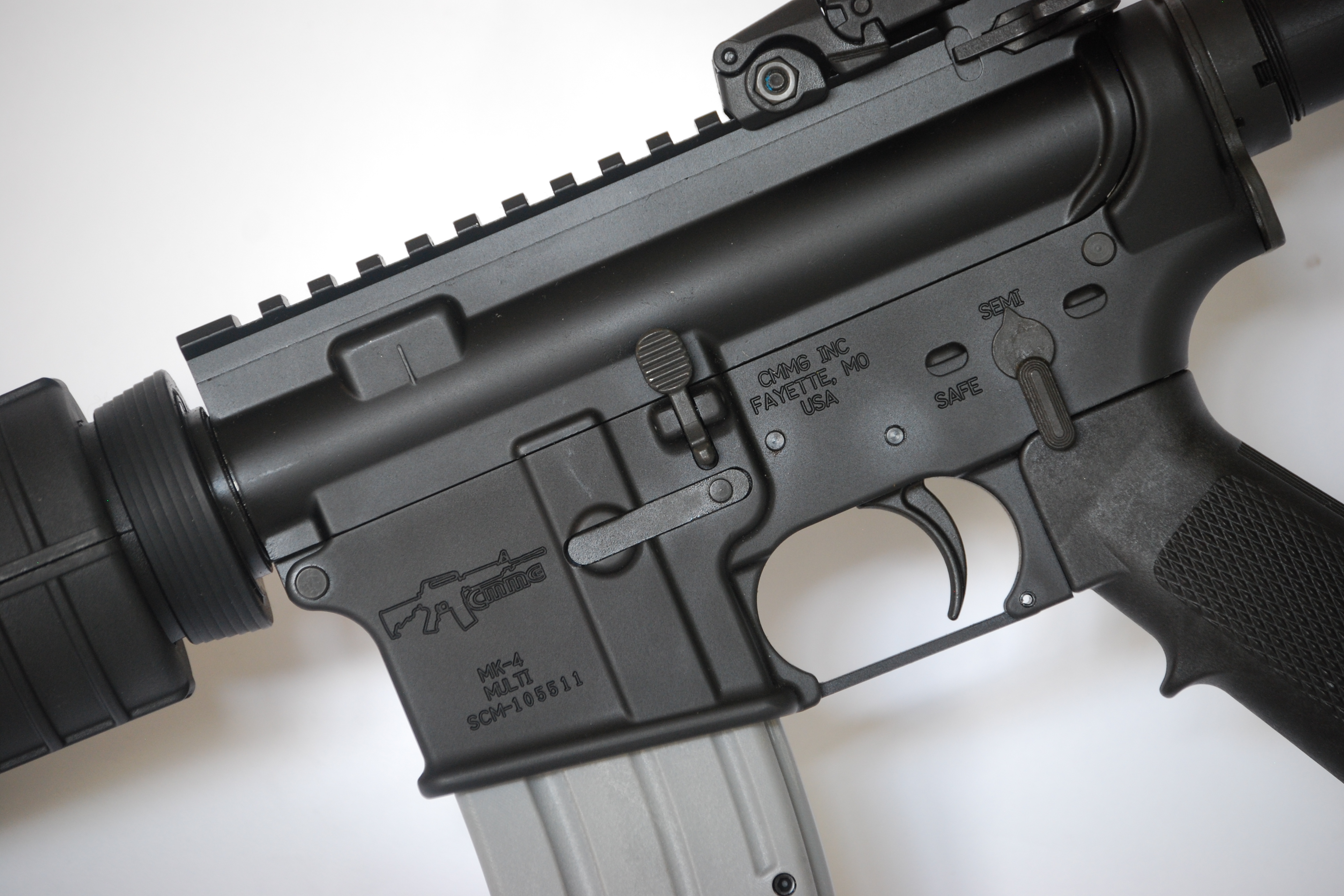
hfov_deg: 13.6
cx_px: 673
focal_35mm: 151
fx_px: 5637
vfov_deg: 9.1
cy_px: 452
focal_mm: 100
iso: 400
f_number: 4.8
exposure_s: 1/6
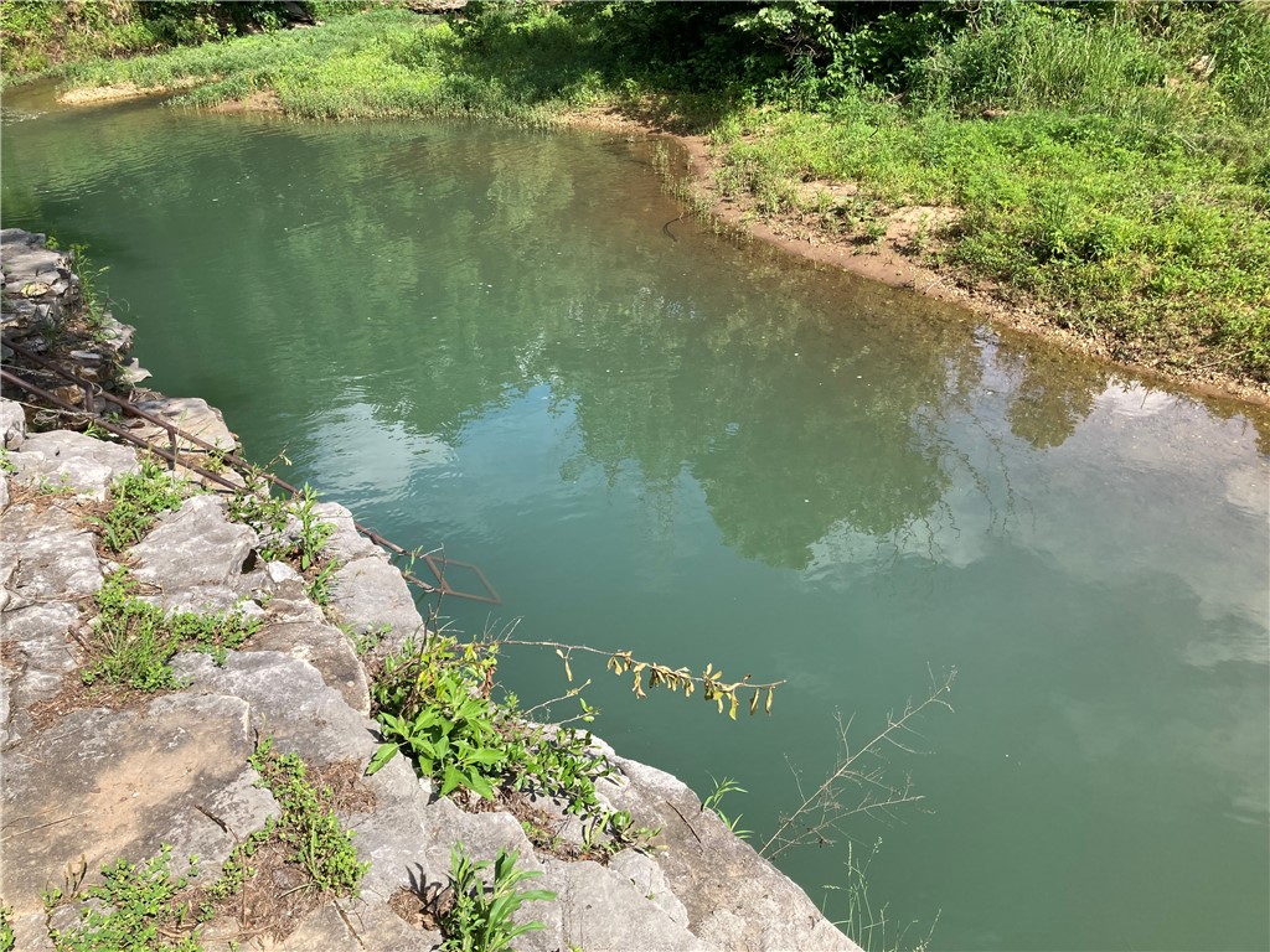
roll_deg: +0.3
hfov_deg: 63.4
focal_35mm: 28
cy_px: 476
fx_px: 1027
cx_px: 635
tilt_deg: -26.9
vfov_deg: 49.7
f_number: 1.8
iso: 20
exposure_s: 1/774
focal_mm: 3.99
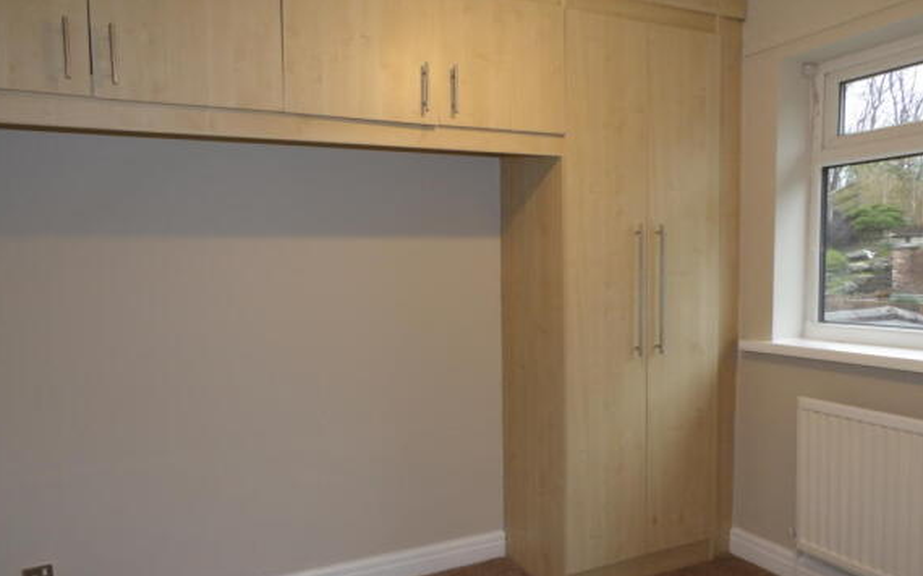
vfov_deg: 47.6
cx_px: 453
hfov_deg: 70.4
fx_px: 654
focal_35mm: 26
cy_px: 299
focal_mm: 4.3
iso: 200
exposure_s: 1/15
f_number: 4.1
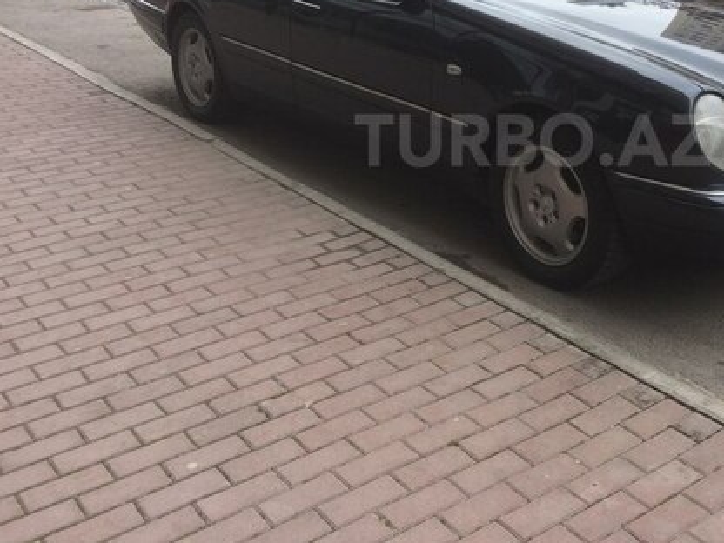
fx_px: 962
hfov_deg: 40.2
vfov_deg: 31.0
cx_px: 533
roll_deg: -0.3
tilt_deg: -19.0
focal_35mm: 46
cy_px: 140
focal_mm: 4.15
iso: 32
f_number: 2.2
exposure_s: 1/414
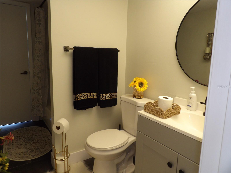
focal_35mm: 24
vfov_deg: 56.8
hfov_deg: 71.6
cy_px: 86
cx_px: 116
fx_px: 160
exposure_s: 1/33
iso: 200
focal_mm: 4.3
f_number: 3.2
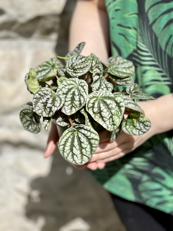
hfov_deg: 22.9
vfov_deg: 30.3
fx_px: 426
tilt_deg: -34.2
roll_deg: +0.7
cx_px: 86
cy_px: 116
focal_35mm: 64
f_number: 2.2
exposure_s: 1/1672
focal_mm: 7.5
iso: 32
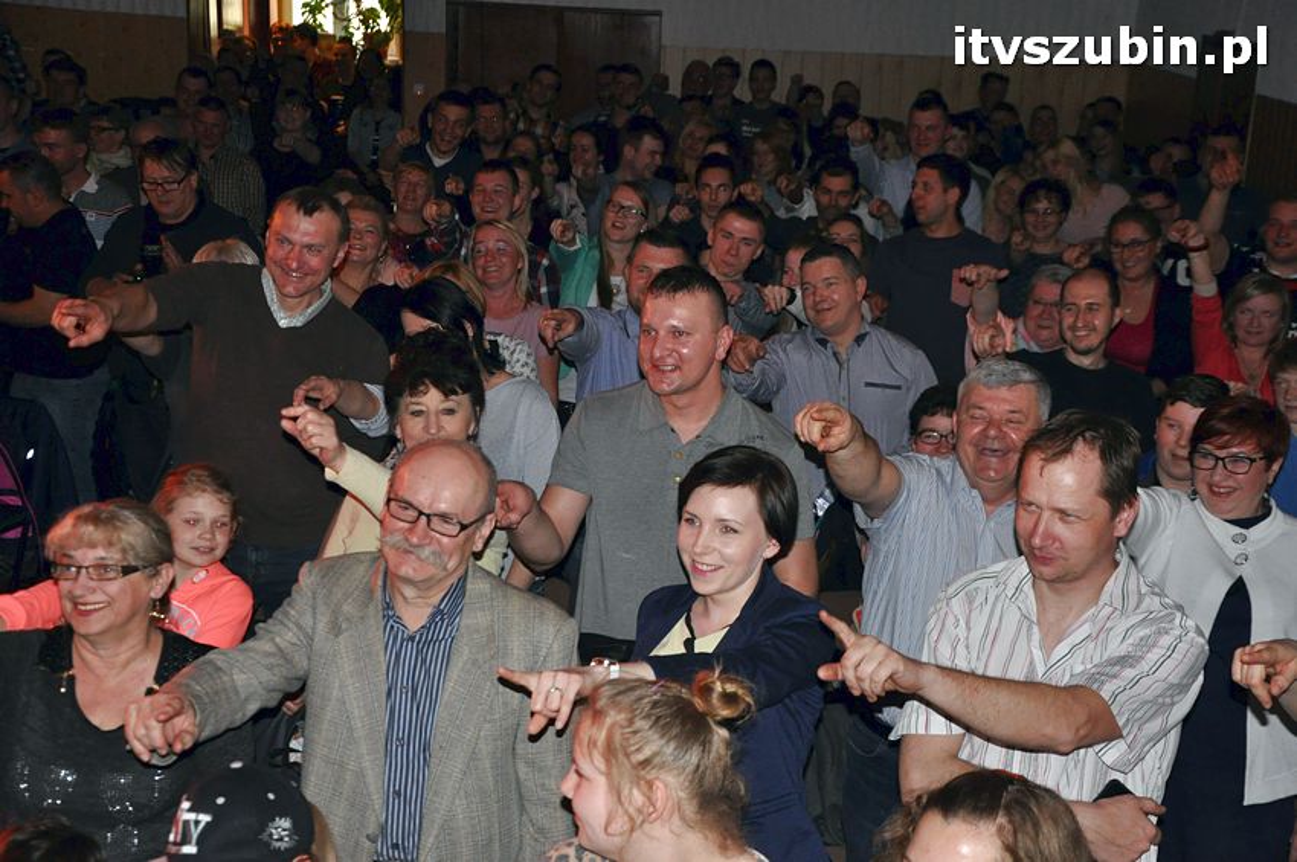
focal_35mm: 52
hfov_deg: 37.9
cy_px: 431
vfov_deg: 25.7
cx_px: 648
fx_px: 1890
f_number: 4.5
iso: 1000
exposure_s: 1/60
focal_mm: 35
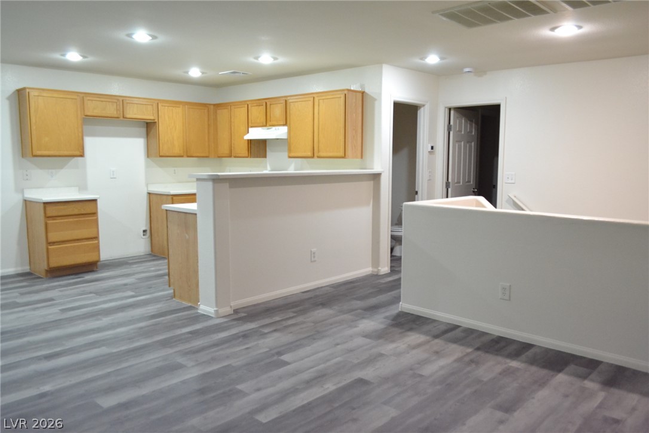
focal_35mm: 27
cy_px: 216
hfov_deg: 67.4
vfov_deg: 47.9
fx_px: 487
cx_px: 324
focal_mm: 18
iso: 2200
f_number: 3.5
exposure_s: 1/60
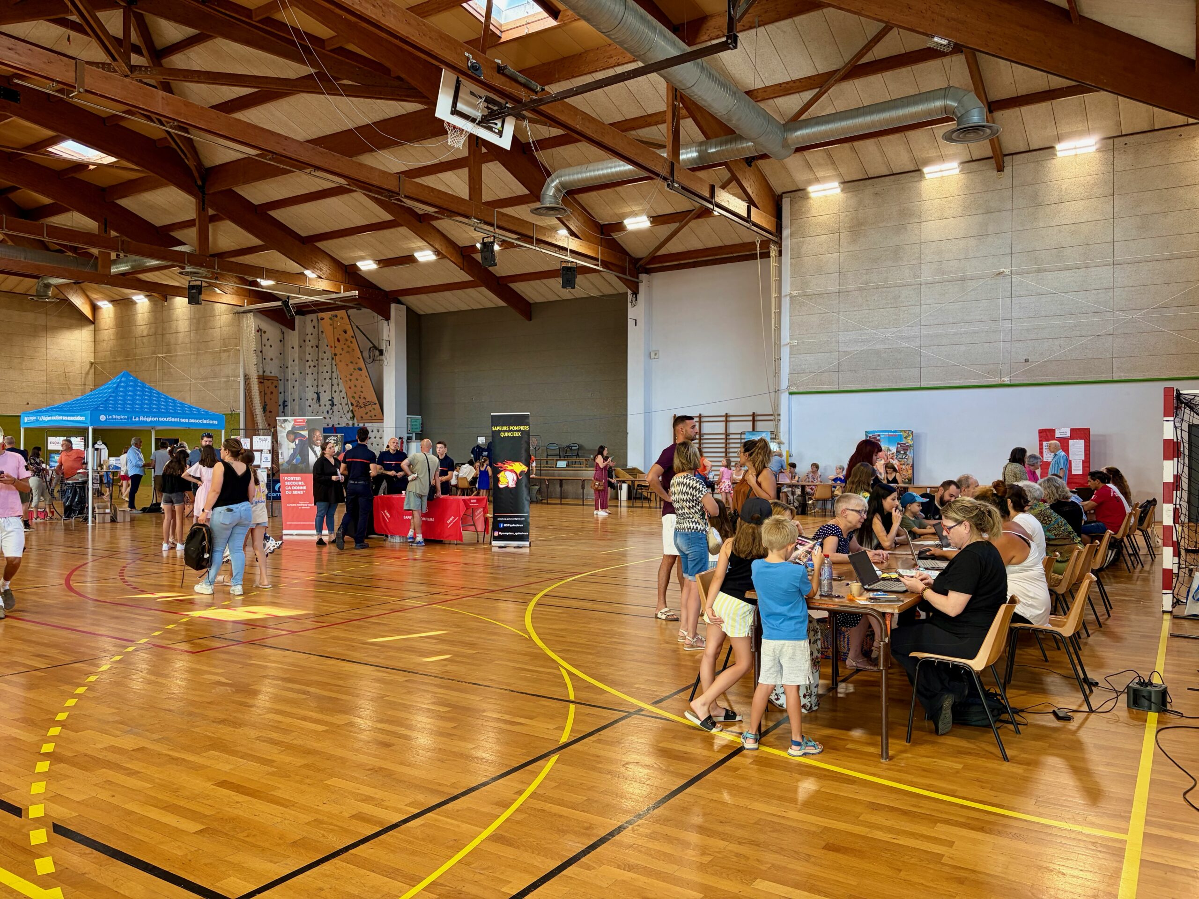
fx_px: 901
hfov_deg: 67.3
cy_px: 450
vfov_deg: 53.1
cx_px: 600
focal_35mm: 26
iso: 125
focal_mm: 5.96
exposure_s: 1/121
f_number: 1.6
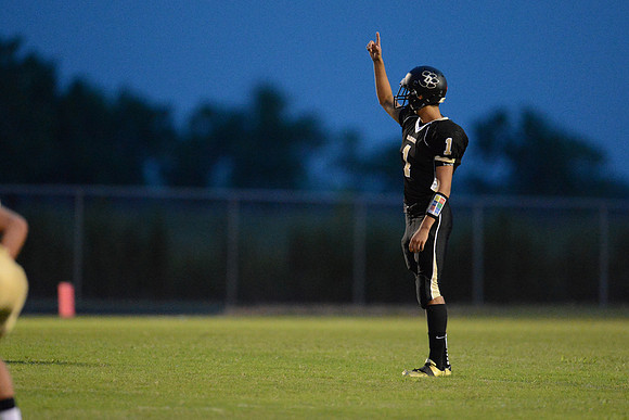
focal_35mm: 400
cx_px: 314
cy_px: 210
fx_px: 6990
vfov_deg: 3.4
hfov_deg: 5.2
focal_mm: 400
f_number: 2.8
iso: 12800
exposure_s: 1/800
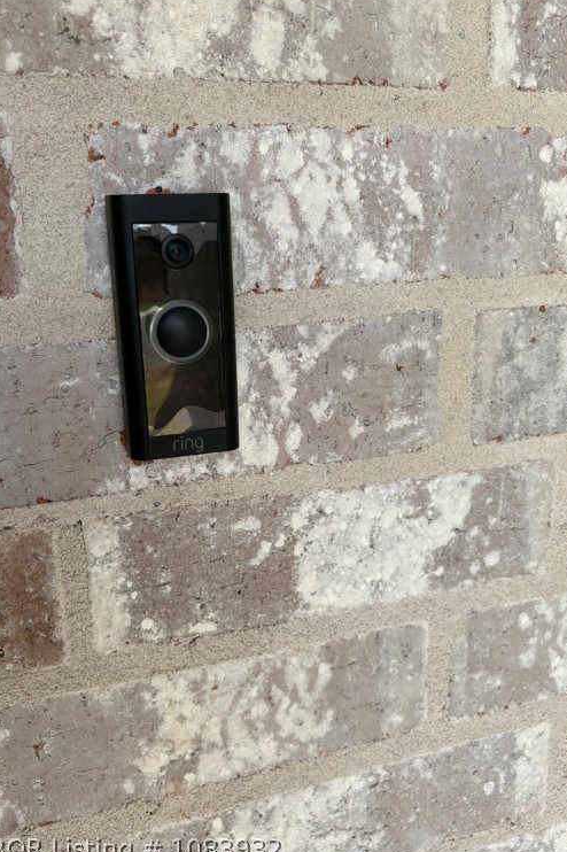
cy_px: 426
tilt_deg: -12.7
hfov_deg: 46.3
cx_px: 254
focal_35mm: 28
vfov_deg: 65.5
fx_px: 662
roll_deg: +1.7
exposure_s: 1/801
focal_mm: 5.96
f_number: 1.6
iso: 50
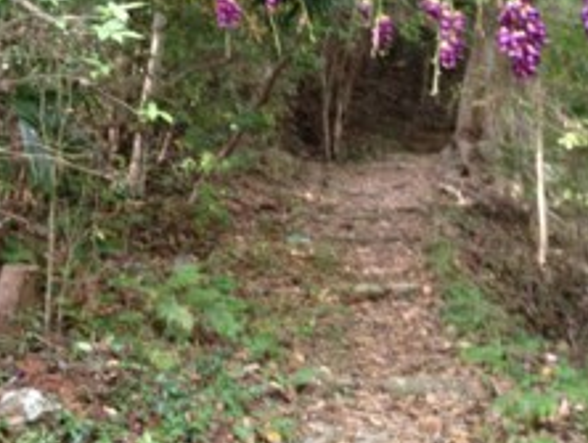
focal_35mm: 71
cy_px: 53
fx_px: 1207
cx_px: 315
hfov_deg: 27.4
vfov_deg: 20.4
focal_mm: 4.28
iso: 200
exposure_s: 1/20
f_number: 2.4
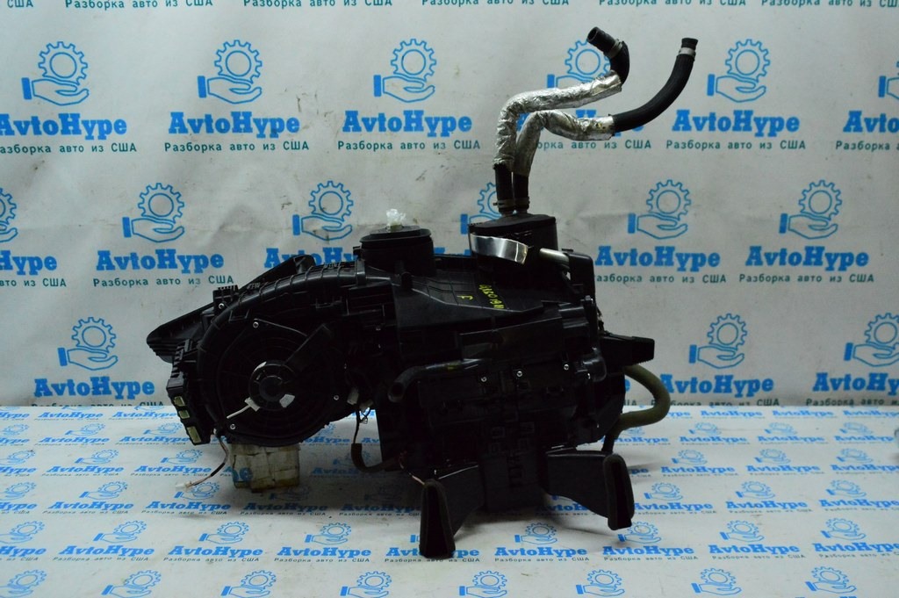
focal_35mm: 30
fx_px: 749
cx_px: 450
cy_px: 299
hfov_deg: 62.0
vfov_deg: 43.5
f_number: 6.3
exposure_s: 1/640
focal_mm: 20
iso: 6400
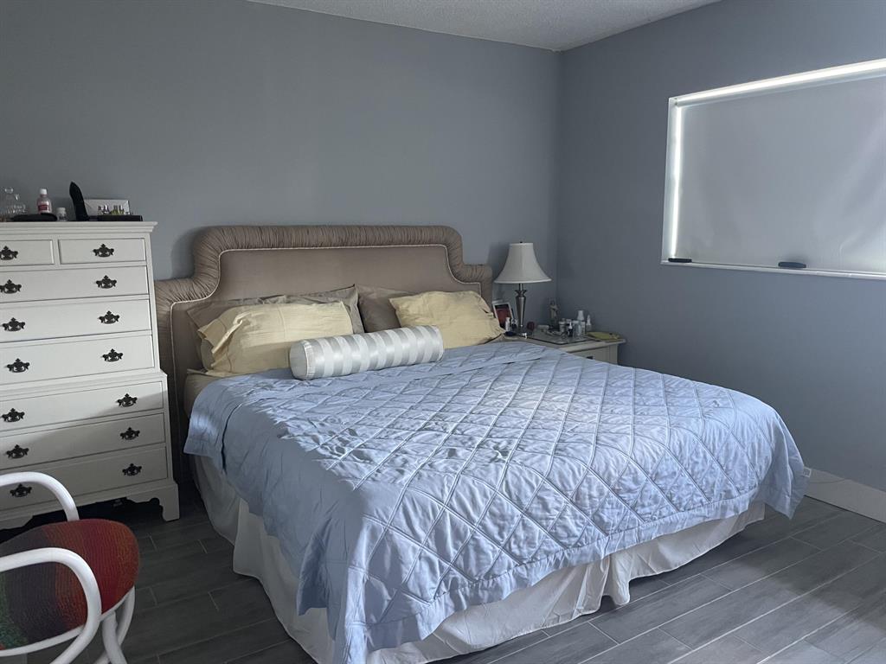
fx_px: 665
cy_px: 332
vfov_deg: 53.1
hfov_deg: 67.3
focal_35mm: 26
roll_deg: +0.4
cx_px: 443
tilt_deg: -8.5
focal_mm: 4.2
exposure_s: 1/40
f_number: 1.6
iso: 500
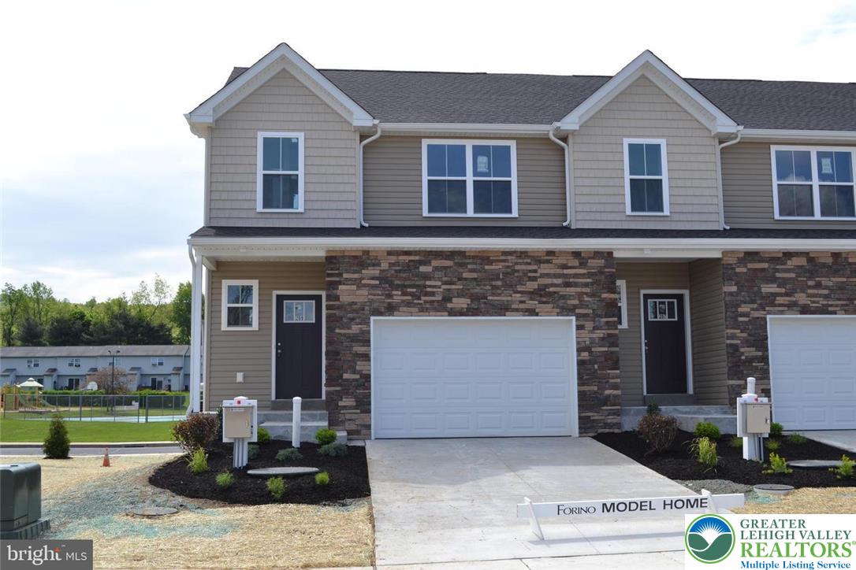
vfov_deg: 34.2
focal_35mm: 39
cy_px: 285
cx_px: 428
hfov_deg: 49.6
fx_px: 927
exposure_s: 1/320
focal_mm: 26
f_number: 8
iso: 200
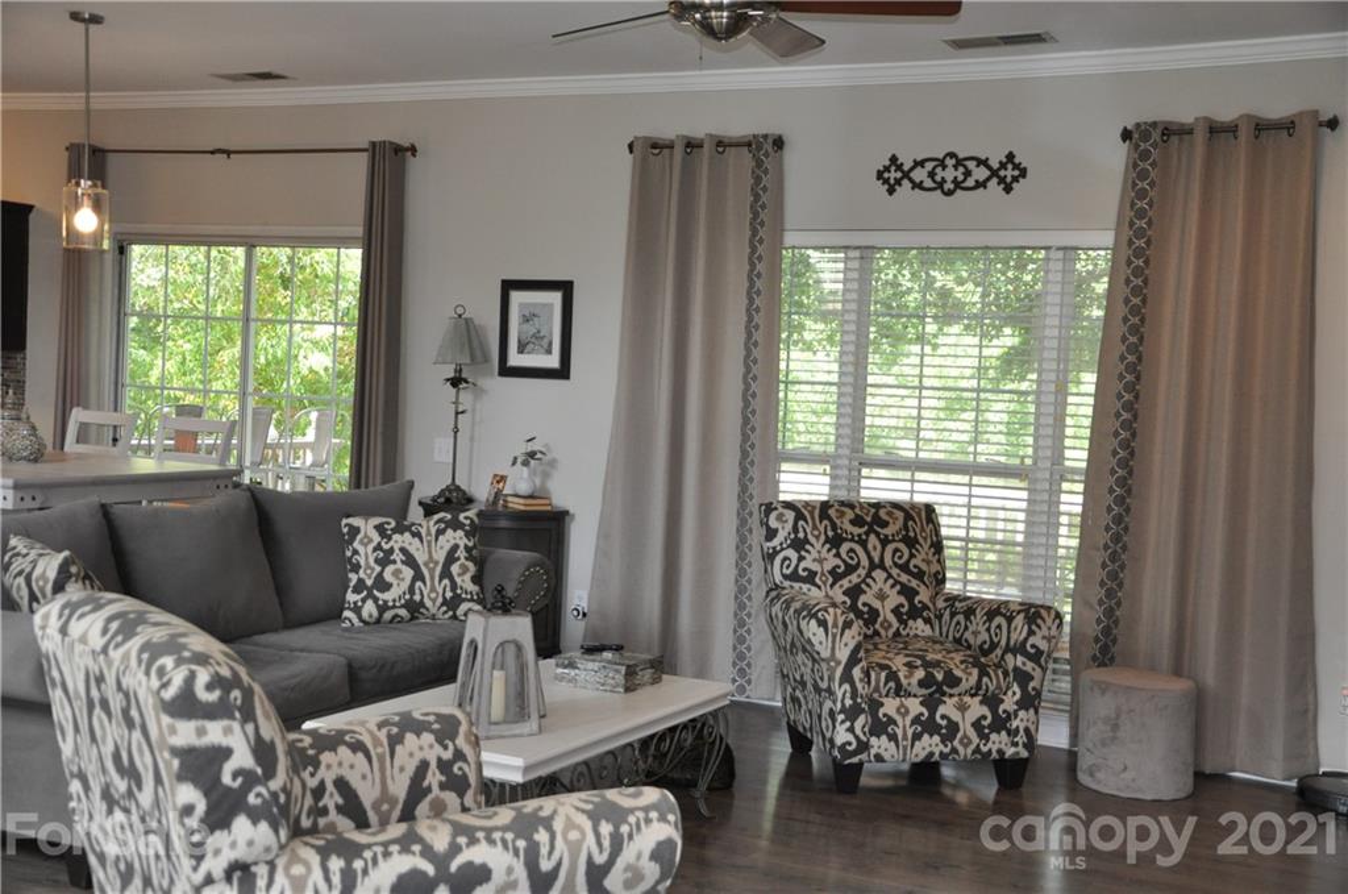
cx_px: 674
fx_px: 1570
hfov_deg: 46.5
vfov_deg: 31.8
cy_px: 447
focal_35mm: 42
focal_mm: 28
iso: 800
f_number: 4
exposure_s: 1/160
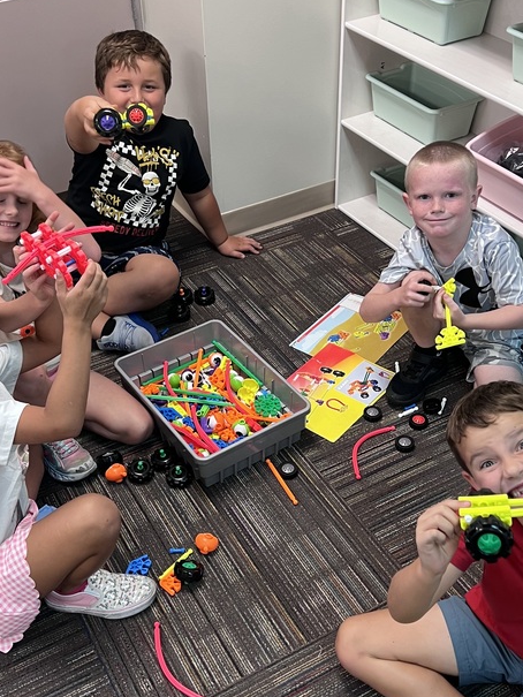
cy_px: 355
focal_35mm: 44
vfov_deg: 42.9
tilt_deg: -38.2
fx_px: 886
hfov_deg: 32.9
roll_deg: +3.1
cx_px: 256
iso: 80
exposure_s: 1/60
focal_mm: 5.7
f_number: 1.5
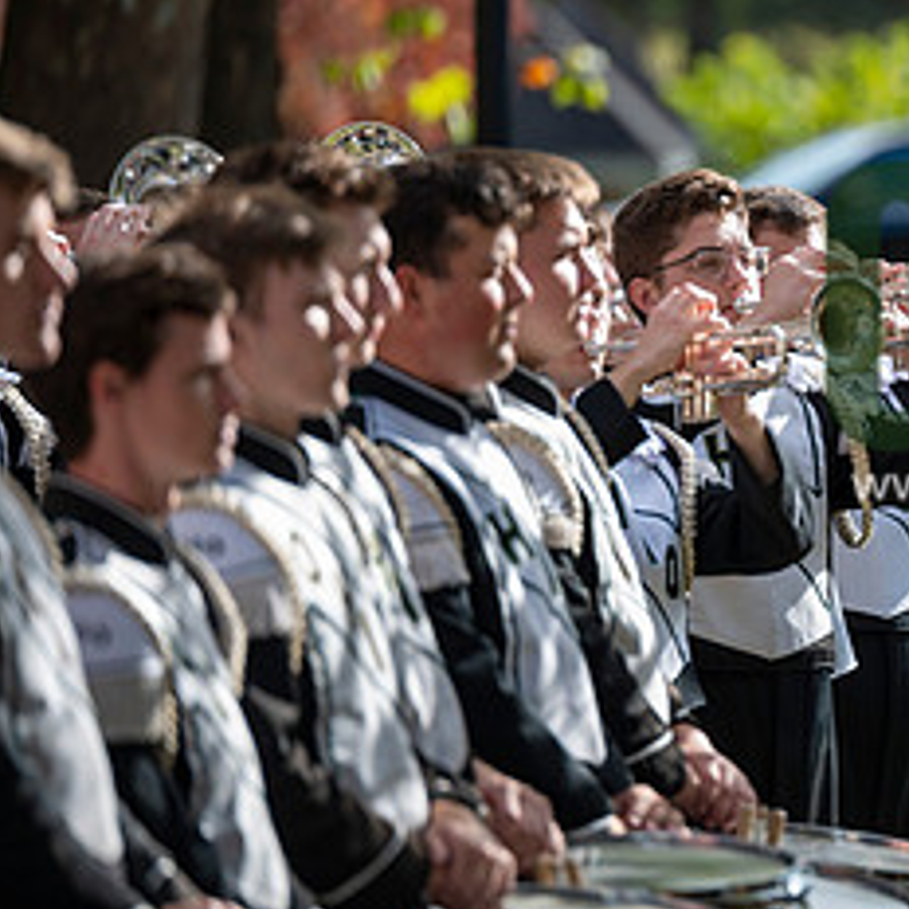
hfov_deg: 4.1
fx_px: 12597
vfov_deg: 4.1
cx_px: 1121
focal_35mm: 424
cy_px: 345
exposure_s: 1/500
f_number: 2.8
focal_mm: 200
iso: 64
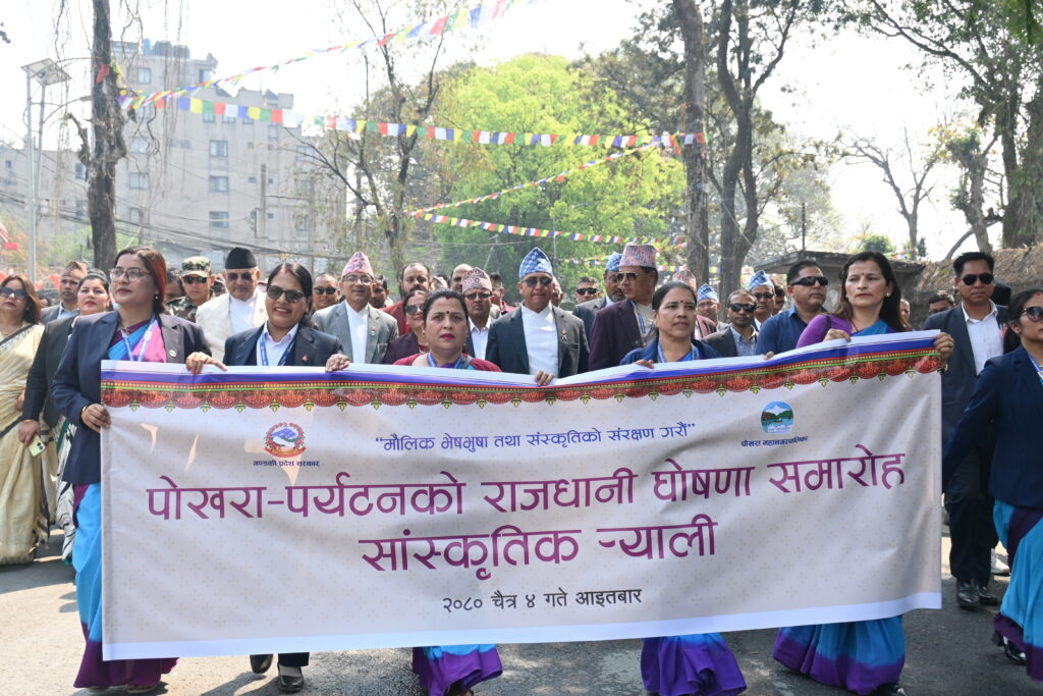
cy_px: 348
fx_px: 1152
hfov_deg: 48.7
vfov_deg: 33.6
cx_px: 522
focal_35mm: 40
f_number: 5.6
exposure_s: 1/250
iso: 200
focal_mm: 26.5
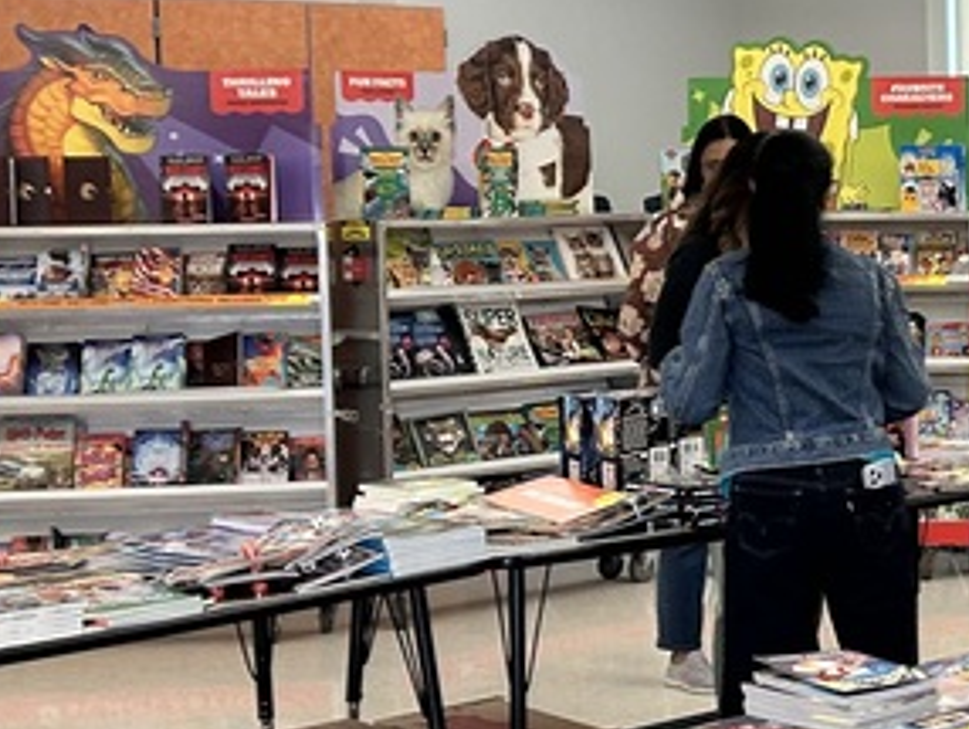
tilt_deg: -3.2
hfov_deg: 20.0
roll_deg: +0.5
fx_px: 2606
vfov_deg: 15.9
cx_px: 1108
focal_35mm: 93
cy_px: 356
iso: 80
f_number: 1.5
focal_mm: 5.7
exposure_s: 1/60
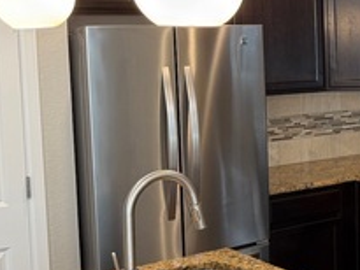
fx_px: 812
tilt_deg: -4.0
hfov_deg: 22.4
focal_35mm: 78
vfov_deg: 18.9
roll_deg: +0.8
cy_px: 100
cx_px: 464
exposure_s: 1/60
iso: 100
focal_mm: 6.76
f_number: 1.78
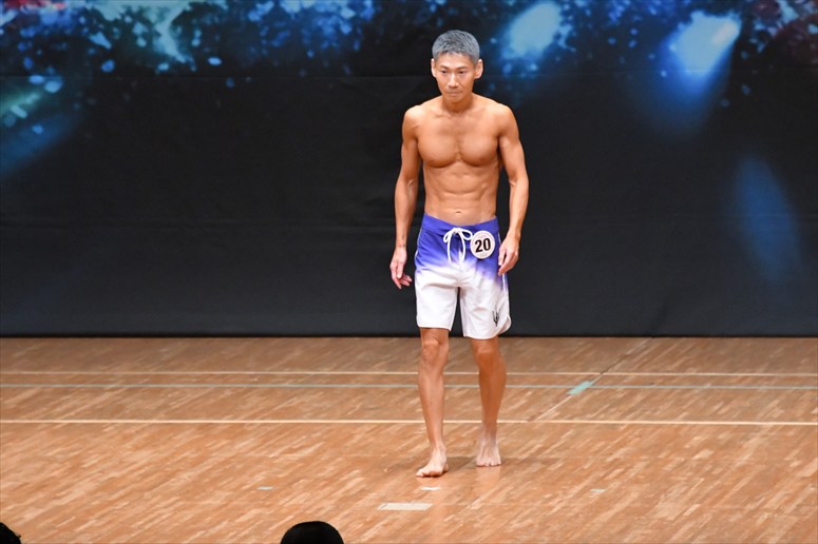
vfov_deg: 4.8
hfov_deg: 7.2
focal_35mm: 285
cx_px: 409
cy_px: 272
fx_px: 6473
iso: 8000
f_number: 5.6
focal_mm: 190
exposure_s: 1/400
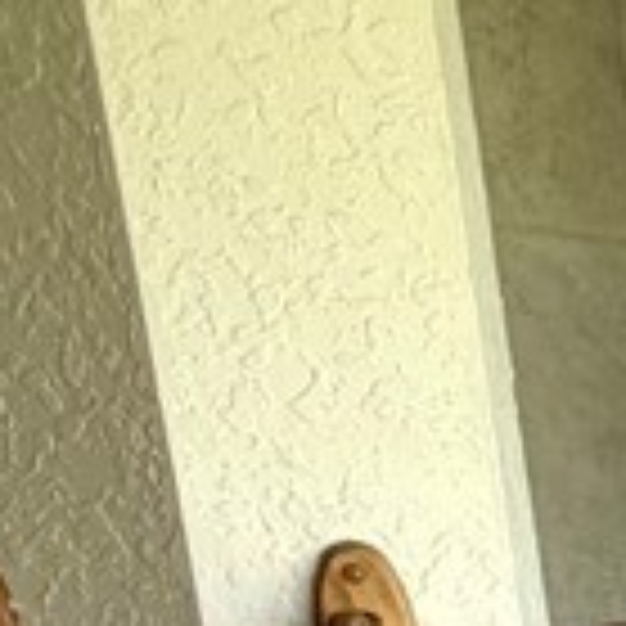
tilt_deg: -13.9
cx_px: 1648
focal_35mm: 91
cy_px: 892
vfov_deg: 17.5
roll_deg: +0.5
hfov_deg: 12.7
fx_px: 1862
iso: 64
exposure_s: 1/121
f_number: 2.2
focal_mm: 2.22
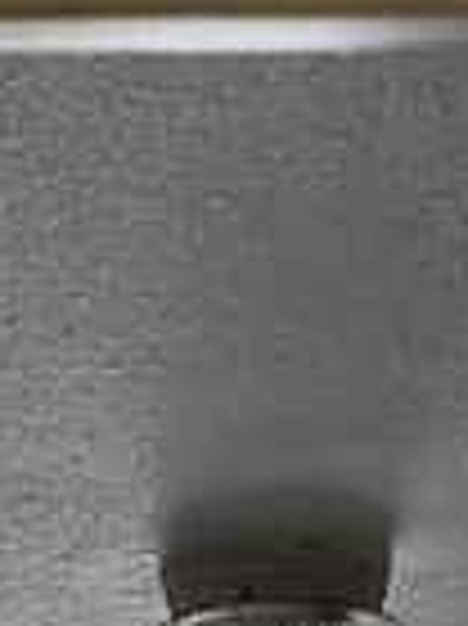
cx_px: 382
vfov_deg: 8.5
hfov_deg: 7.7
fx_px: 3466
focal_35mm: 192
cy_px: 1919
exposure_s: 1/60
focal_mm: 5.4
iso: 250
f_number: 1.8
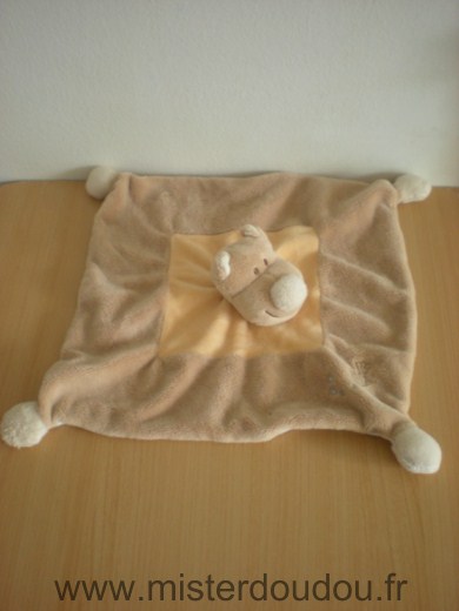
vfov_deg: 49.0
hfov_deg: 37.7
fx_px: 672
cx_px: 230
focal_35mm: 38
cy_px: 306
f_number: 3.1
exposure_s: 1/13.2
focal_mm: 6.3
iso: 200
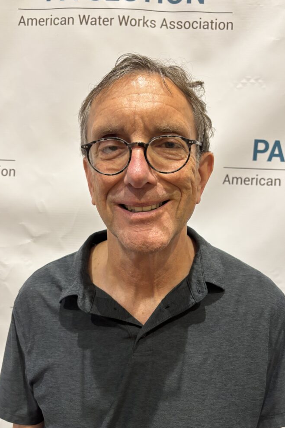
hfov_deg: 46.4
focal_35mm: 28
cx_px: 142
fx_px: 333
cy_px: 220
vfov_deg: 65.5
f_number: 1.6
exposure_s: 1/40
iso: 400
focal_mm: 5.96
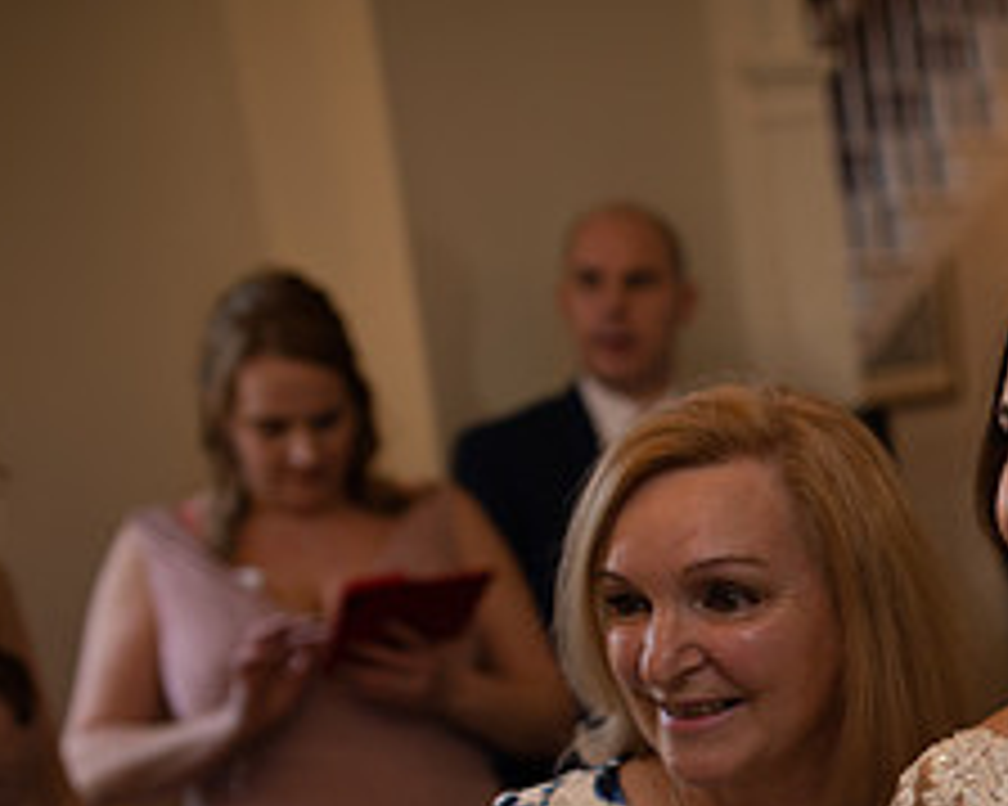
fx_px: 2535
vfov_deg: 17.5
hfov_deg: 20.7
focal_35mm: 85
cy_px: 865
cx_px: 1282
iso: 100
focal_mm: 35
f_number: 2.5
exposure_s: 1/100
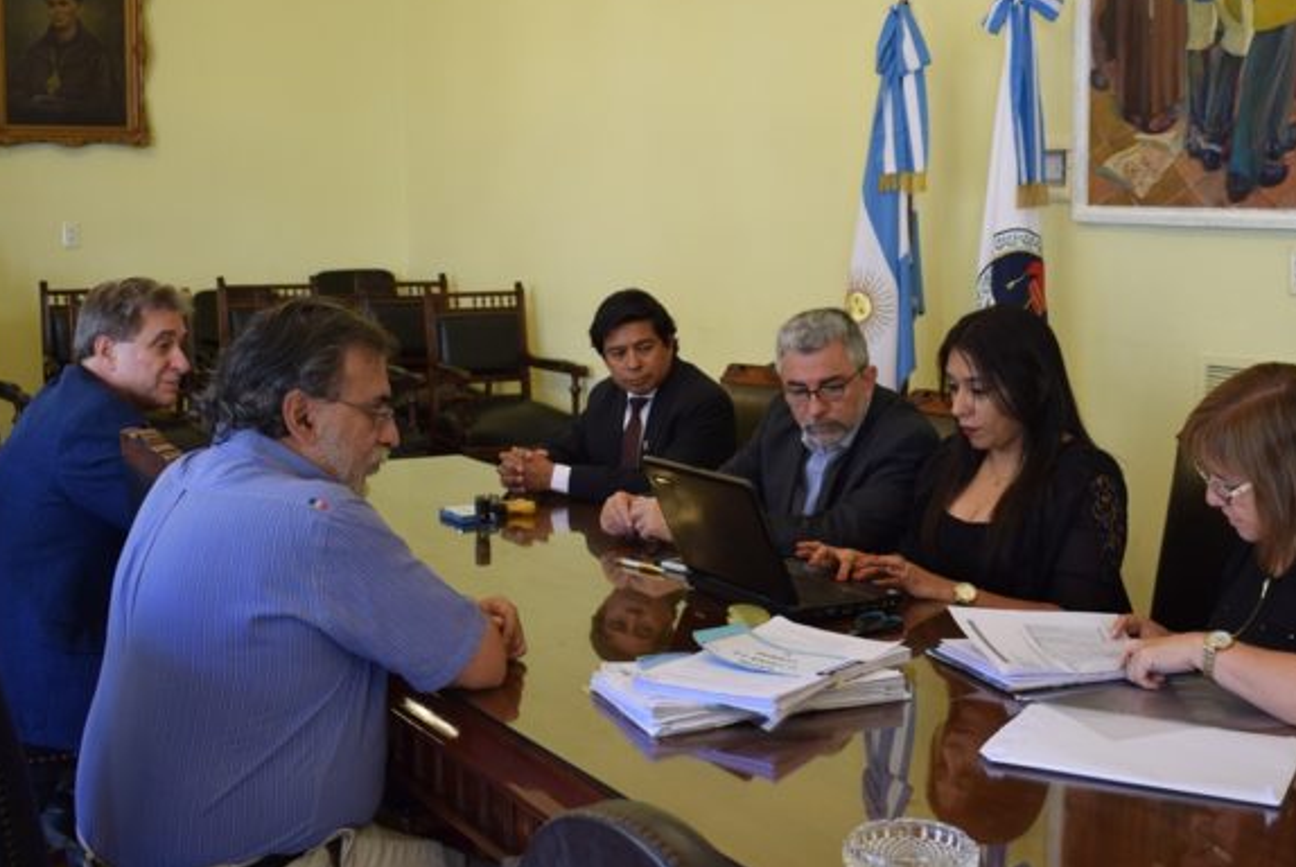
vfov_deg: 33.5
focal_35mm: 40
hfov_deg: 48.3
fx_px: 1441
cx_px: 725
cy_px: 422
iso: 400
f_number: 4
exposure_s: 1/60
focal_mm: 22
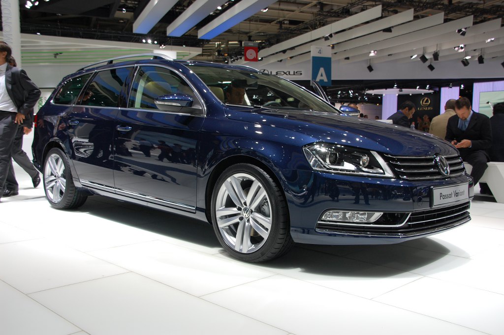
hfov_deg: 49.6
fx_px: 546
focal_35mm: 39
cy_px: 168
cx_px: 252
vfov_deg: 34.2
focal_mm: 26
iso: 320
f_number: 5.6
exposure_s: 1/125
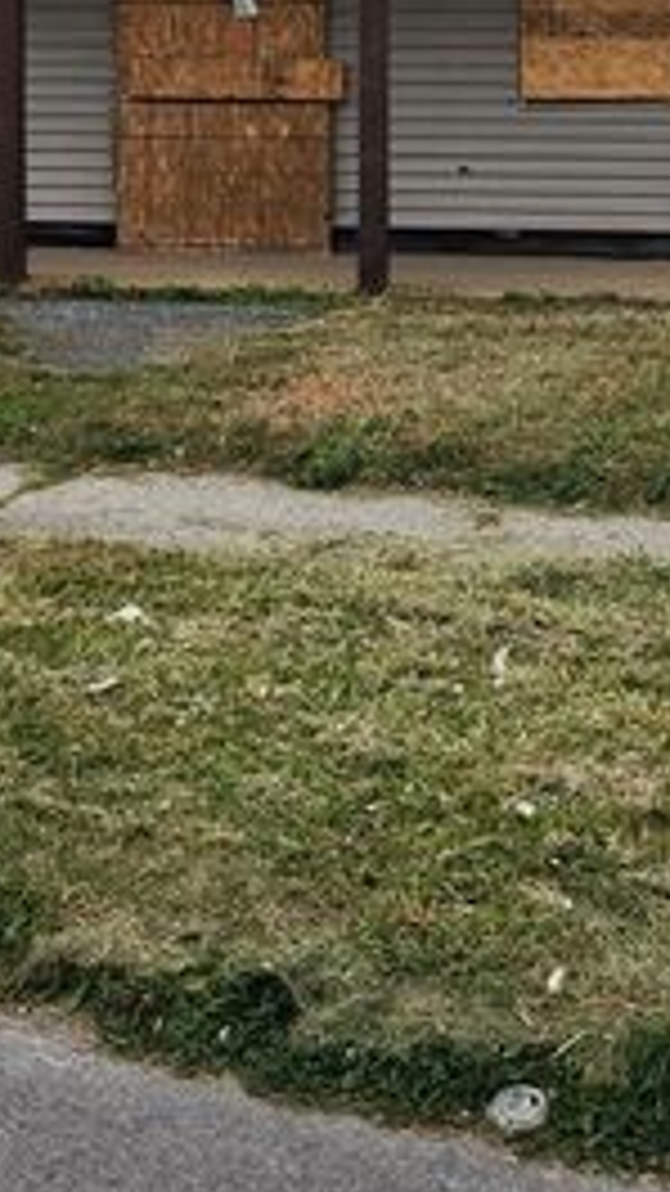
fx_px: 1990
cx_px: 405
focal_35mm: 63
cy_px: -25
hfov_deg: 19.1
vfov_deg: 30.7
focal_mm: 5.4
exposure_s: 1/180
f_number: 1.8
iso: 20
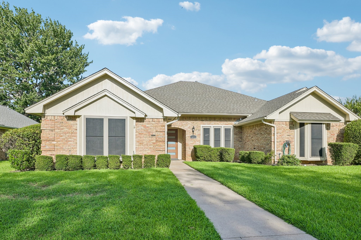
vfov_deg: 59.5
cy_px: 120
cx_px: 180
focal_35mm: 21
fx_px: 211
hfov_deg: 81.2
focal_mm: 21
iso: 400
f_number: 8
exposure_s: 1/1000
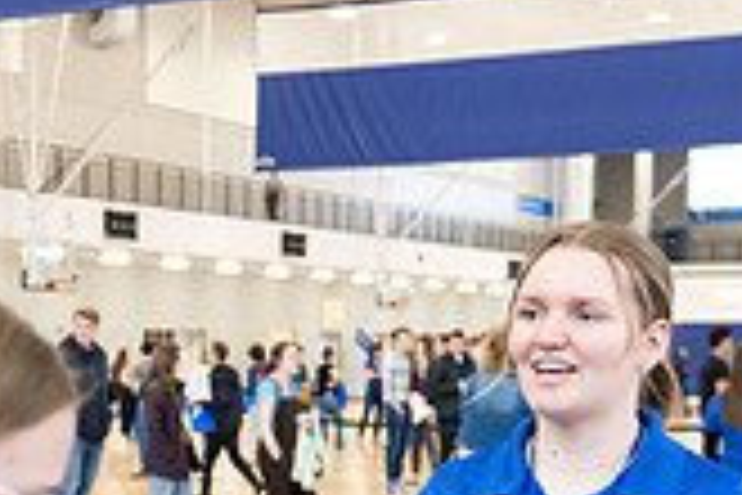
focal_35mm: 95
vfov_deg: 14.0
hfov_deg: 21.1
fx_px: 1958
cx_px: 94
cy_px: 592
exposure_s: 1/320
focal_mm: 27
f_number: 2.8
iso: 2500
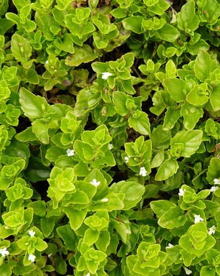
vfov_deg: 29.5
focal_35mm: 64
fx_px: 521
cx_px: 148
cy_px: 160
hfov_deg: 23.7
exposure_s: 1/80
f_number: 2.8
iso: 100
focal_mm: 7
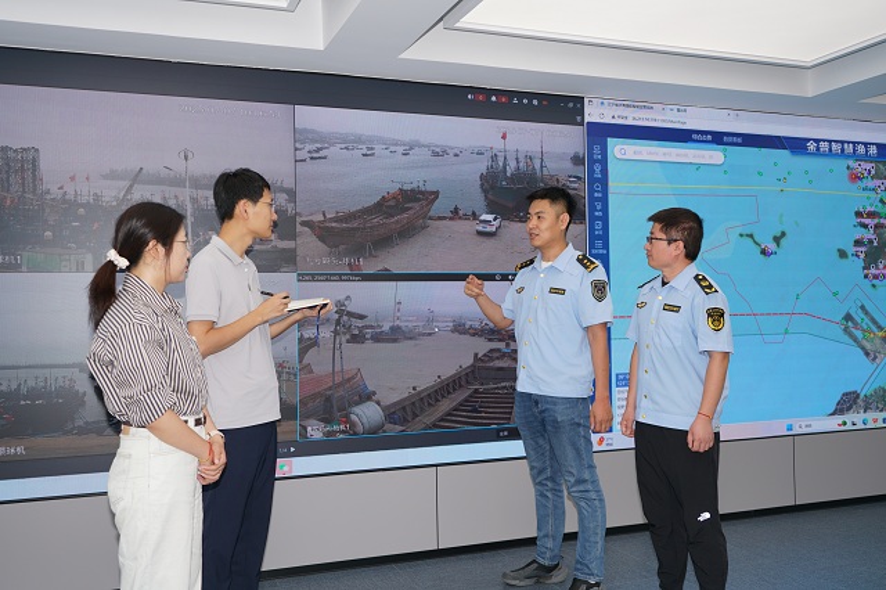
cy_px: 295
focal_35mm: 33
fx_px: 812
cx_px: 443
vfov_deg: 39.9
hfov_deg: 57.2
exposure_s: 1/160
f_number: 4
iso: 160
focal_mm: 33
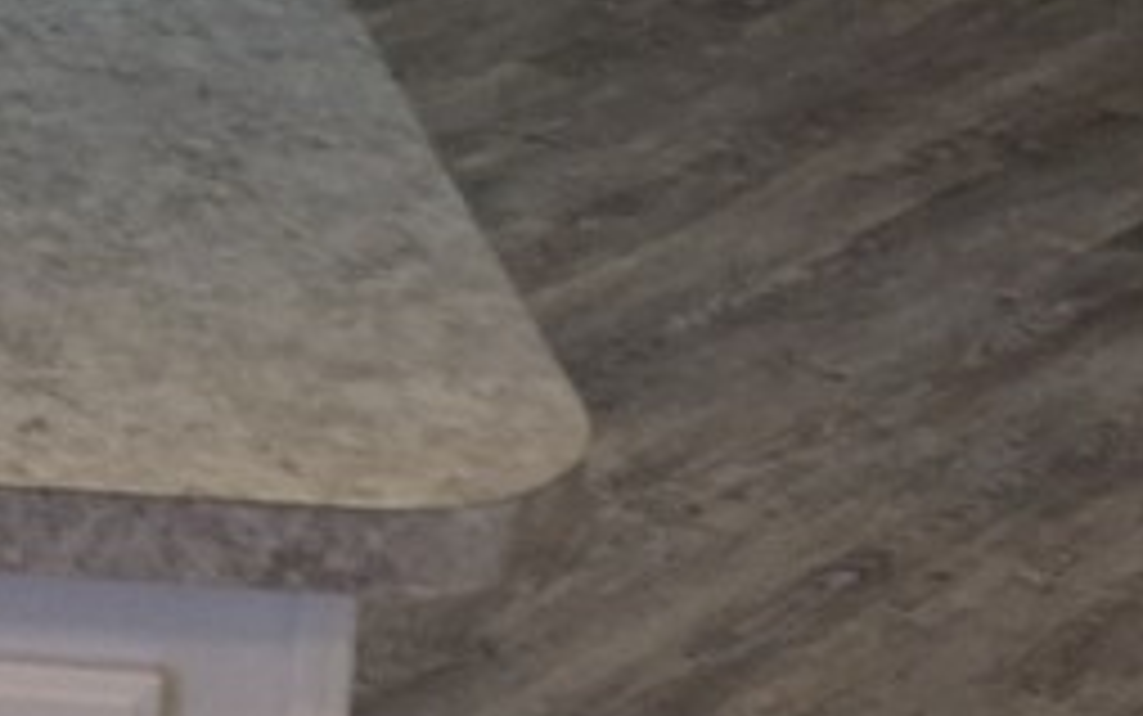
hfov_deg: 12.1
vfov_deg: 9.1
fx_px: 4301
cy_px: -558
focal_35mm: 138
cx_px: -1588
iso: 80
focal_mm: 5.4
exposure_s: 1/562
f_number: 1.8
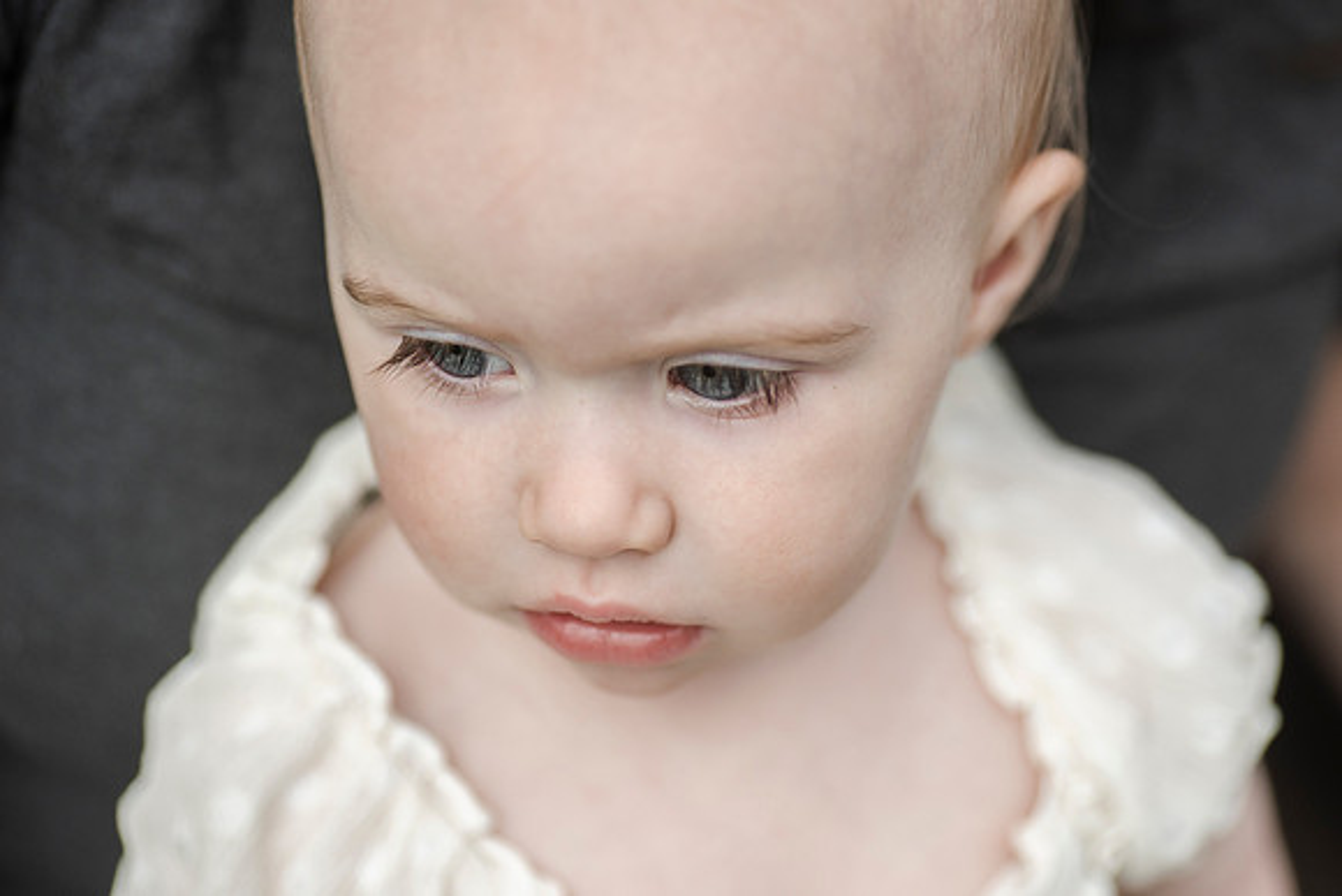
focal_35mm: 97
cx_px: 724
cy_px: 413
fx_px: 3619
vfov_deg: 14.1
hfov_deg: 21.0
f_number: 4
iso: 400
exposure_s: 1/4000
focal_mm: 90
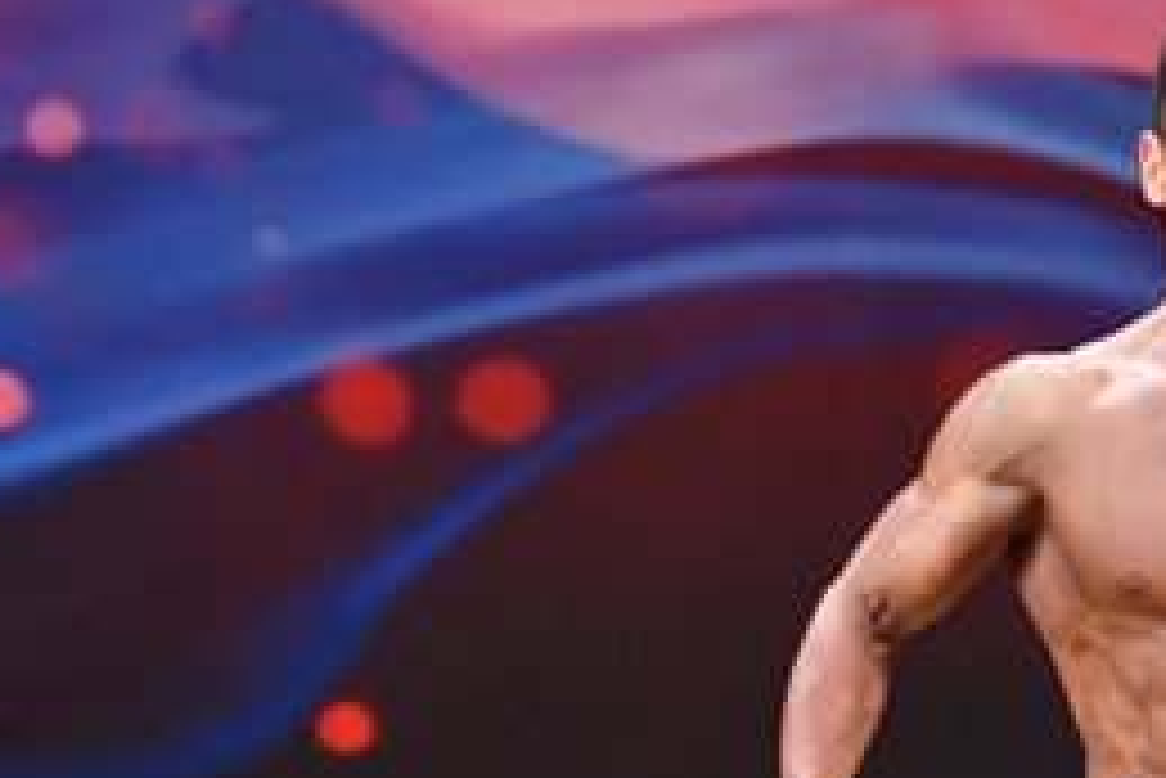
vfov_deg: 2.0
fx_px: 21777
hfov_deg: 3.1
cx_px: 1456
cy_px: 854
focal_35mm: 672
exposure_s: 1/400
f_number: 5.6
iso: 3200
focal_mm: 150
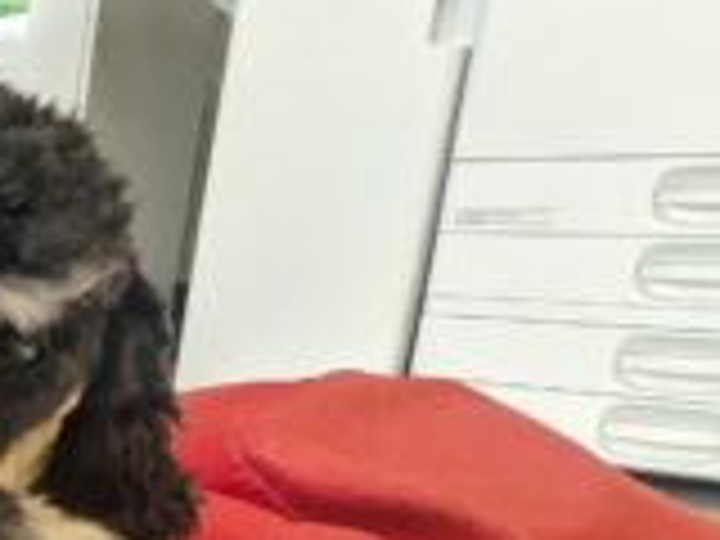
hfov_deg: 18.9
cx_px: -716
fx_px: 1331
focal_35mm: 64
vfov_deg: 21.9
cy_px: 562
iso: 351
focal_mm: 2.35
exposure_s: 1/60
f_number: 2.2
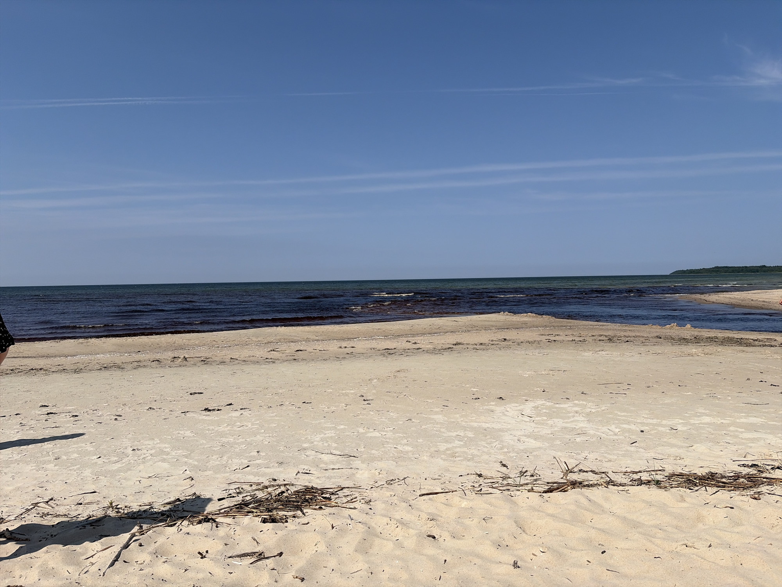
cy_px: 294
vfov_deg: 53.1
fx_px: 587
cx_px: 391
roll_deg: +0.9
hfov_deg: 67.3
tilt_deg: -1.5
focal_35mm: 26
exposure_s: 1/8850
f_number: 1.6
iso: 50
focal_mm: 5.96
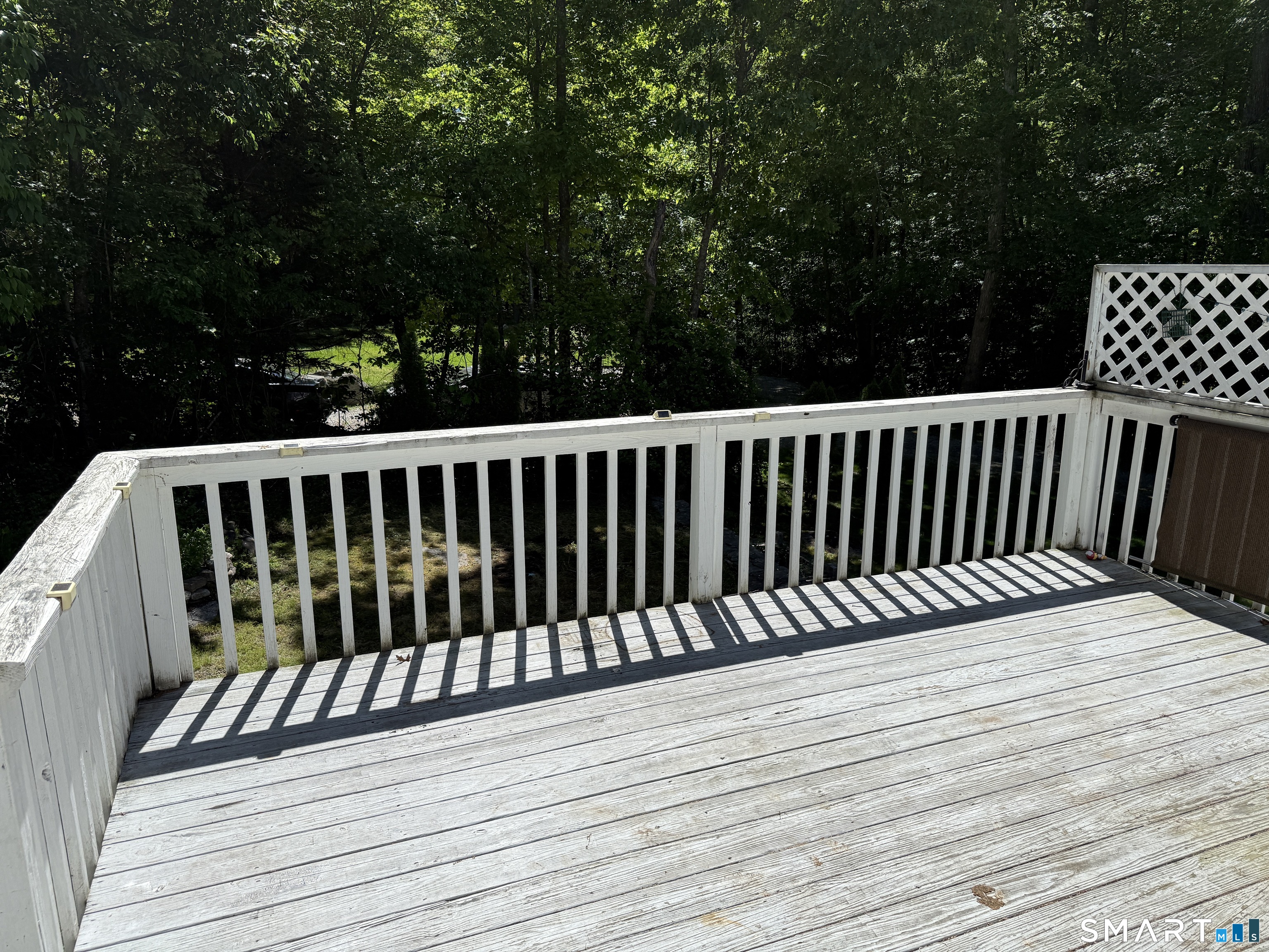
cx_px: 634
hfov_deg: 71.6
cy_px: 476
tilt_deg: -13.7
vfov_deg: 56.8
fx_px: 880
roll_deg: -0.4
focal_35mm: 24
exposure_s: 1/4975
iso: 80
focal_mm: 6.76
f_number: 1.78
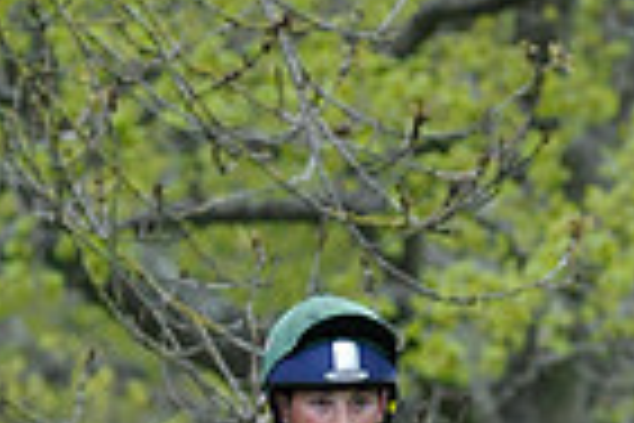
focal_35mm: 1234
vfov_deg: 1.1
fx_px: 21730
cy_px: 1089
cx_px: 256
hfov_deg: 1.7
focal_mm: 300
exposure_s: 1/640
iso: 2500
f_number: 6.3
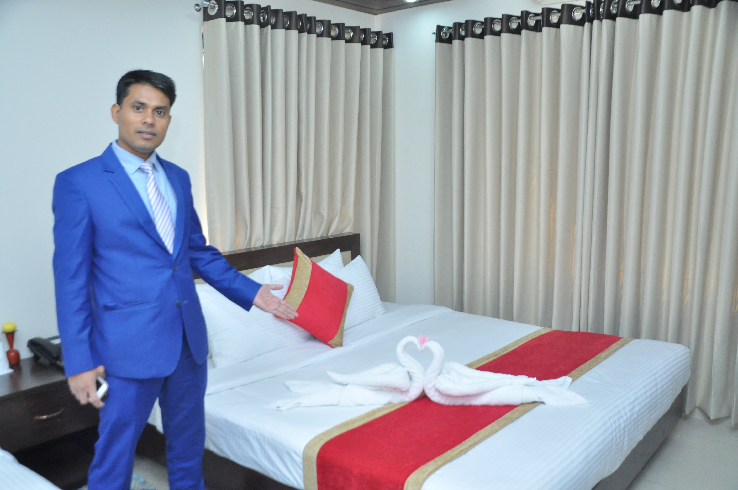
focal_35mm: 32
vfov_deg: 41.6
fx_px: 645
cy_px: 245
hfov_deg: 59.6
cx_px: 369
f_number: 4.5
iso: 1250
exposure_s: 1/100
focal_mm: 21
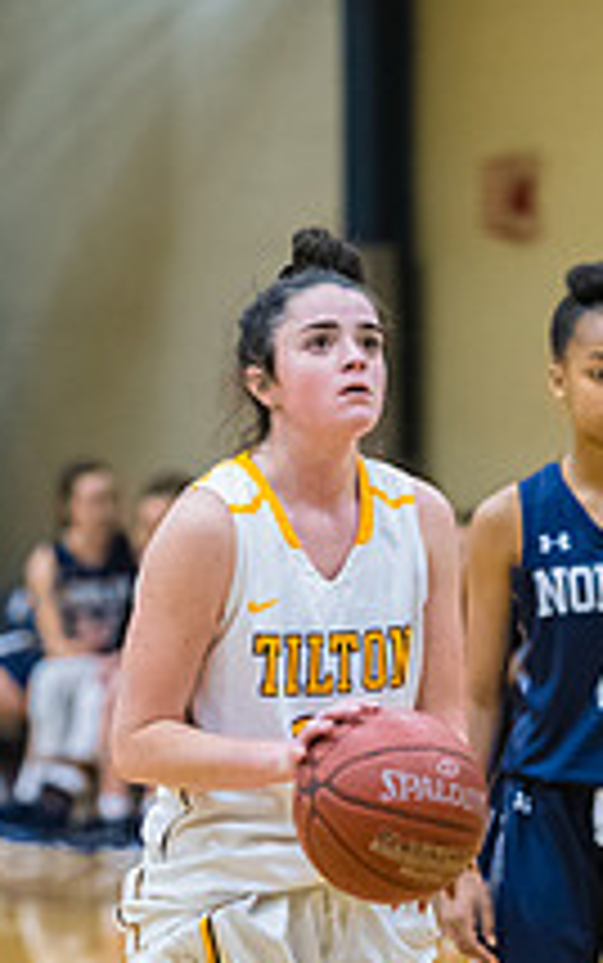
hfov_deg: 3.3
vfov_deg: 5.2
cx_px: 248
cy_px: 819
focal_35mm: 401
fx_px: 10530
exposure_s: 1/400
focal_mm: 125
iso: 3200
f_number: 2.8
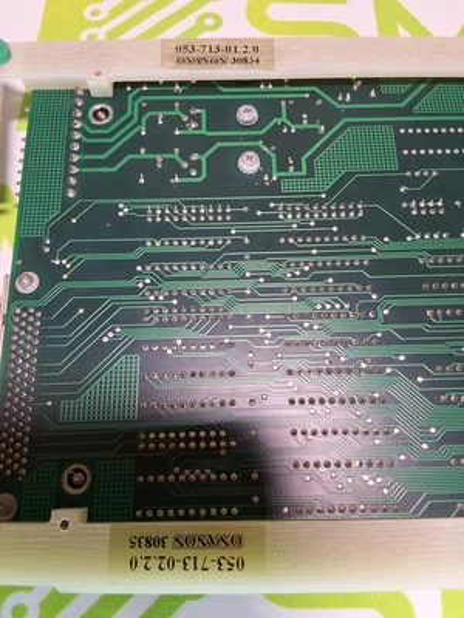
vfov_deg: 63.4
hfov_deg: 49.7
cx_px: 232
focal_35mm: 28
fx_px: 500
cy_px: 309
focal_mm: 2.91
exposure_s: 1/60
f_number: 1.9
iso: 40
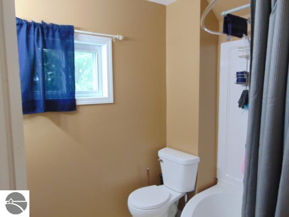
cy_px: 108
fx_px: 209
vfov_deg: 54.9
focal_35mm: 25
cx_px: 144
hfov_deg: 69.4
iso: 250
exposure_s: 1/30
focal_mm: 4.5
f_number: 3
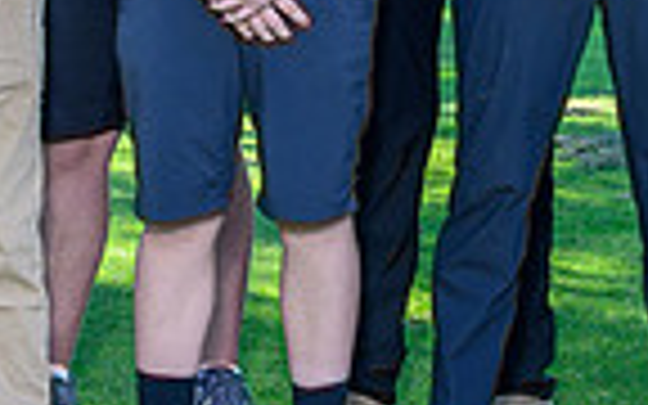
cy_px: -193
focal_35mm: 183
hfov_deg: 11.3
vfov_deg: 7.1
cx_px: 638
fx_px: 3232
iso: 125
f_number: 5
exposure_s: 1/125
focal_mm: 30
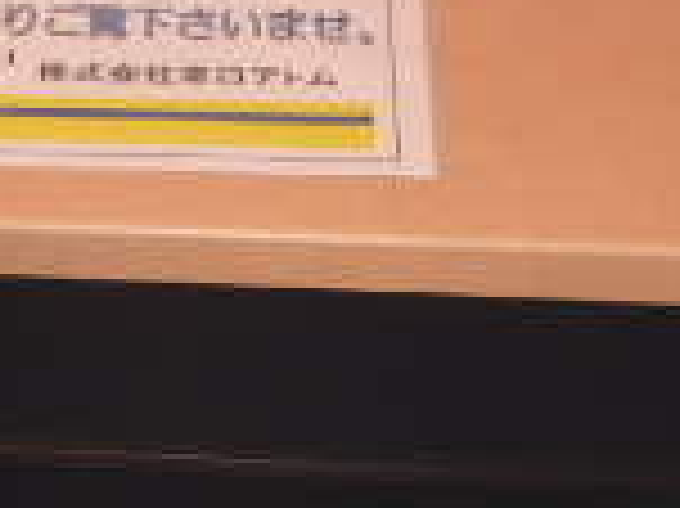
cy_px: 620
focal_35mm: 89
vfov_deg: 15.9
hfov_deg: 21.2
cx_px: -18
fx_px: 1747
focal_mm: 3.7
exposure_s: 1/30
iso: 400
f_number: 3.5
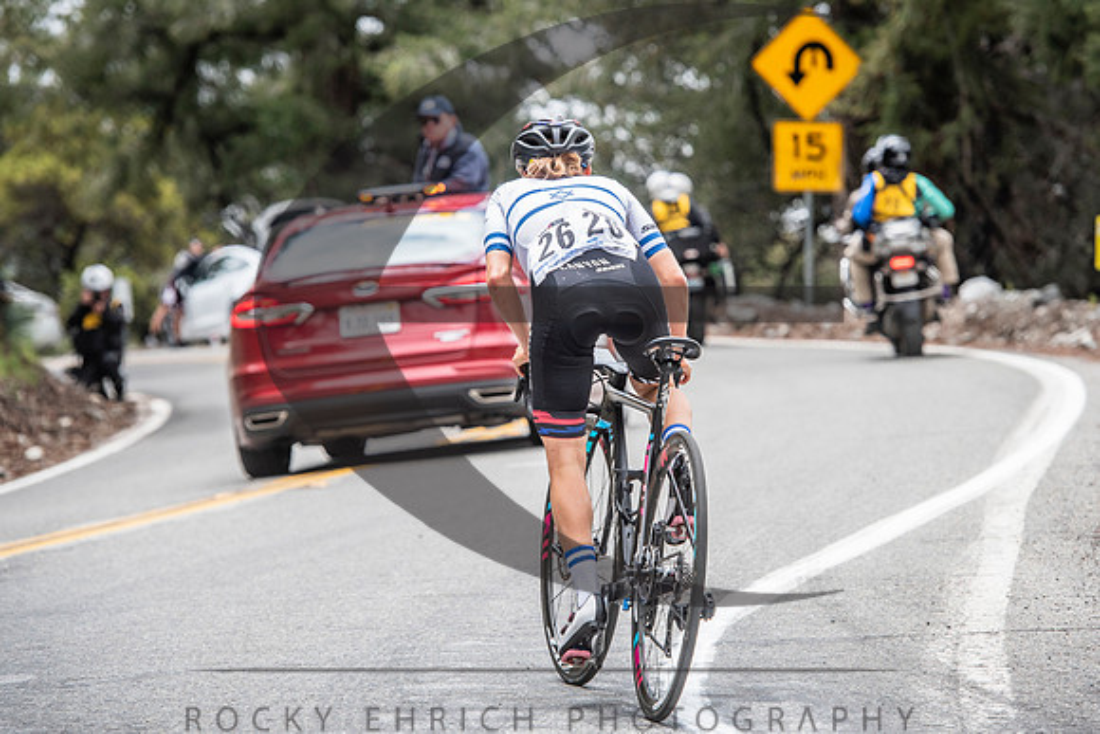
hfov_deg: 10.7
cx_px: 602
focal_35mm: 192
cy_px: 351
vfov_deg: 7.1
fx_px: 5879
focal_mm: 160
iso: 400
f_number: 5.6
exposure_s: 1/1000
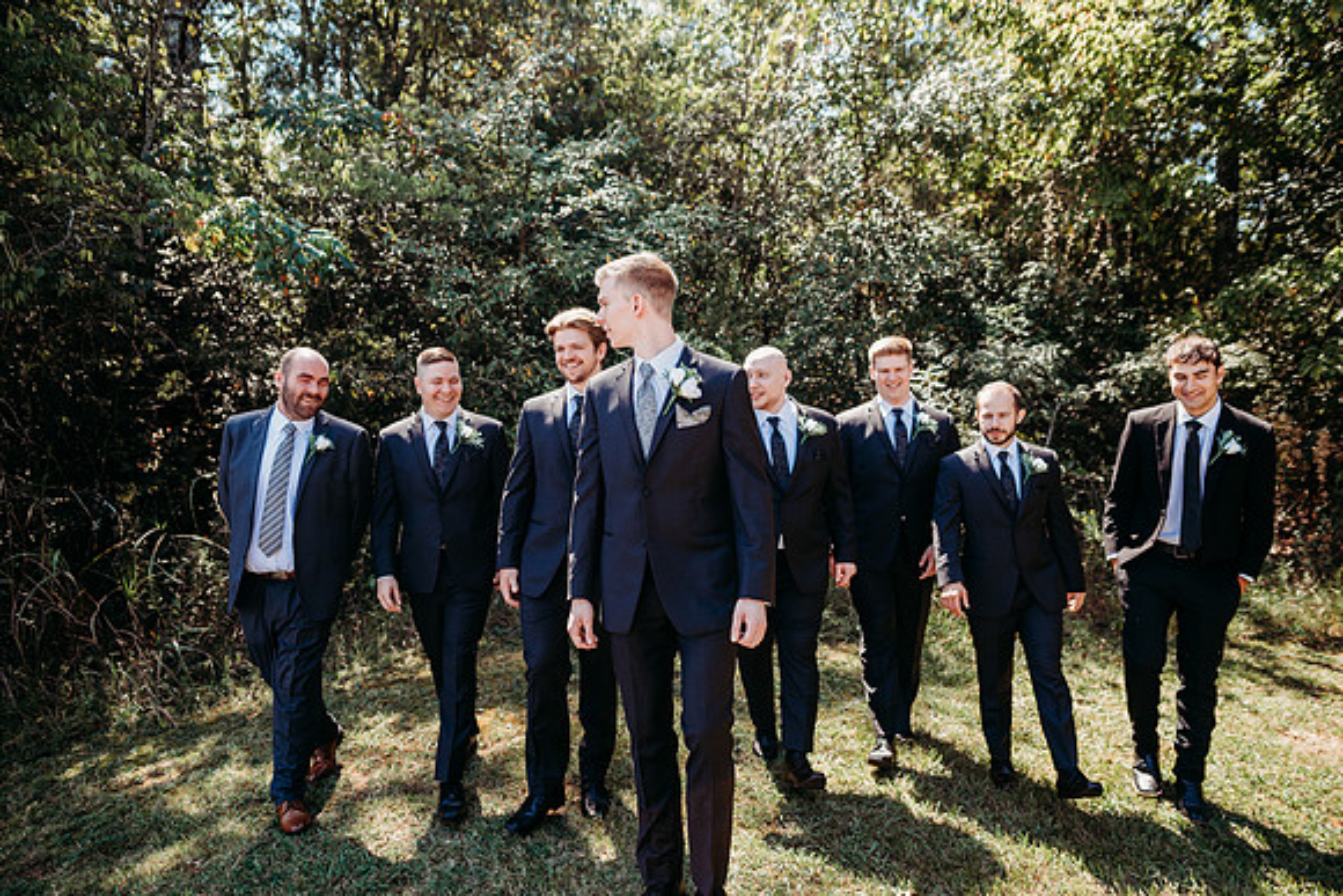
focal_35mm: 24
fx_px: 896
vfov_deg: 53.2
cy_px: 448
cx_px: 672
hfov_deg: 73.7
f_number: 2.8
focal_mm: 24
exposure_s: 1/400
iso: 100
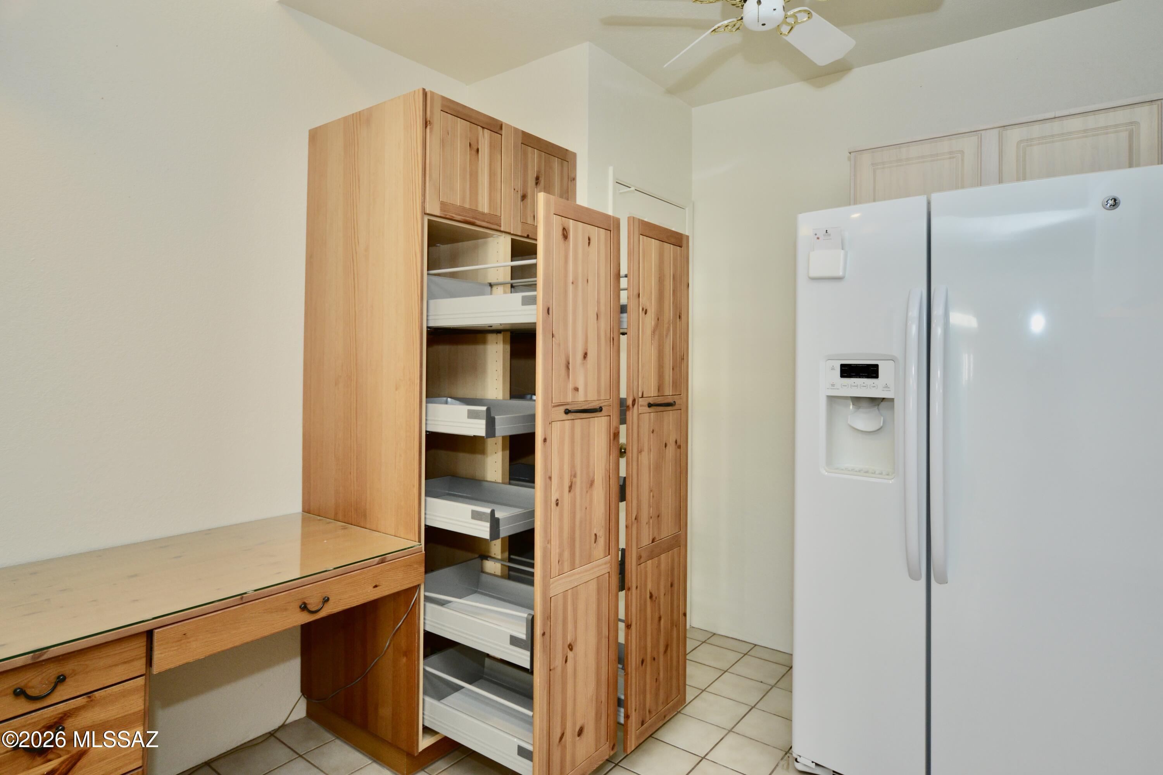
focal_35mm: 20
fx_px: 646
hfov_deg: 84.0
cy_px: 388
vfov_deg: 61.9
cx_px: 582
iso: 800
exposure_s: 1/60
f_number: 7.1
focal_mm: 20
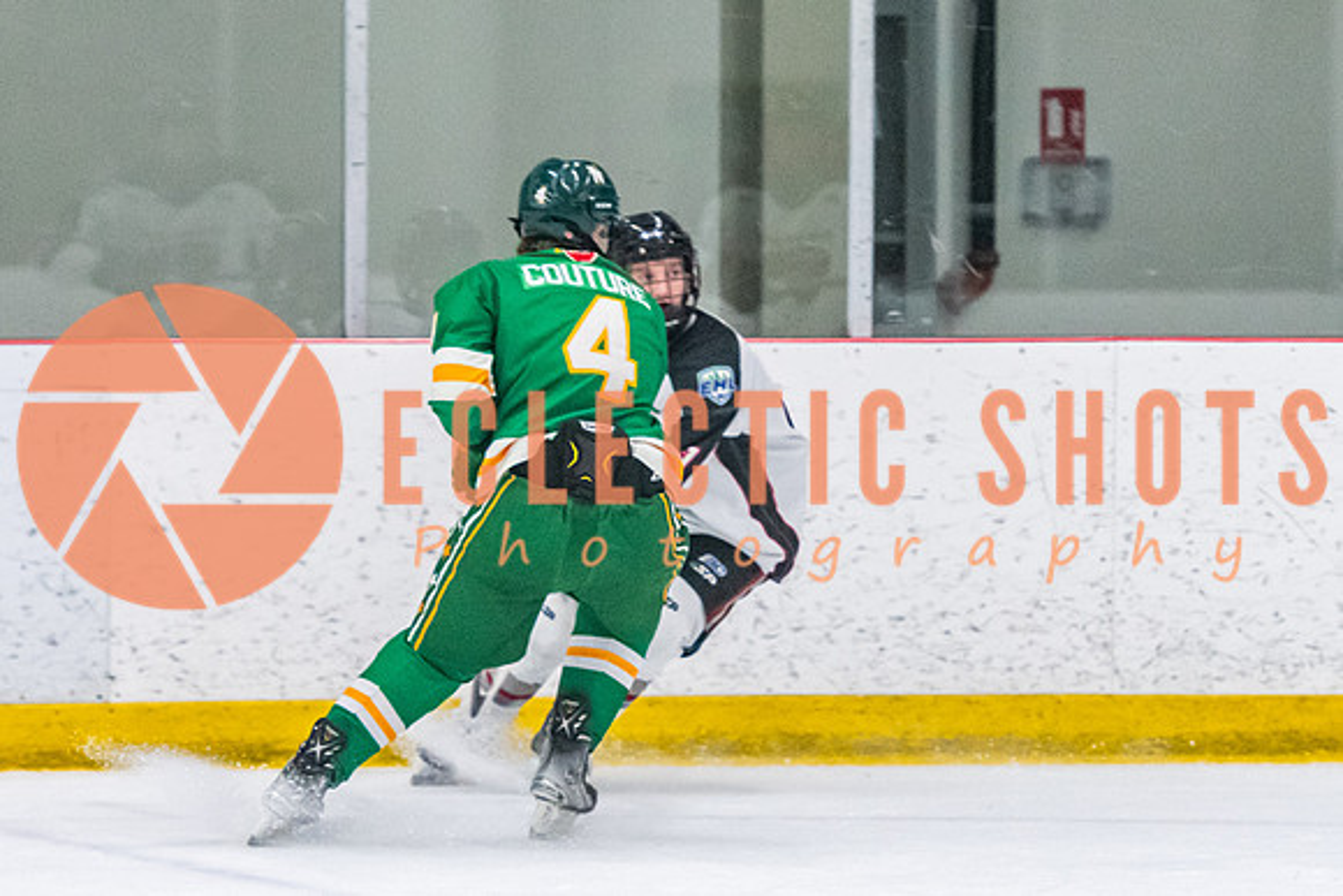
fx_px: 11147
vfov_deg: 4.6
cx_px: 582
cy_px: 424
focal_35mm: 299
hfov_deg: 6.9
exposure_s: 1/800
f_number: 2.8
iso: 4000
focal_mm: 135
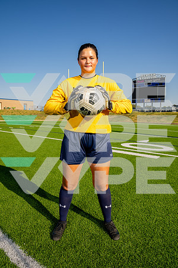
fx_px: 178
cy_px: 134
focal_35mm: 24
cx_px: 89
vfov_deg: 73.7
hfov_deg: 53.1
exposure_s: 1/125
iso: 50
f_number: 7.1
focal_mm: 24
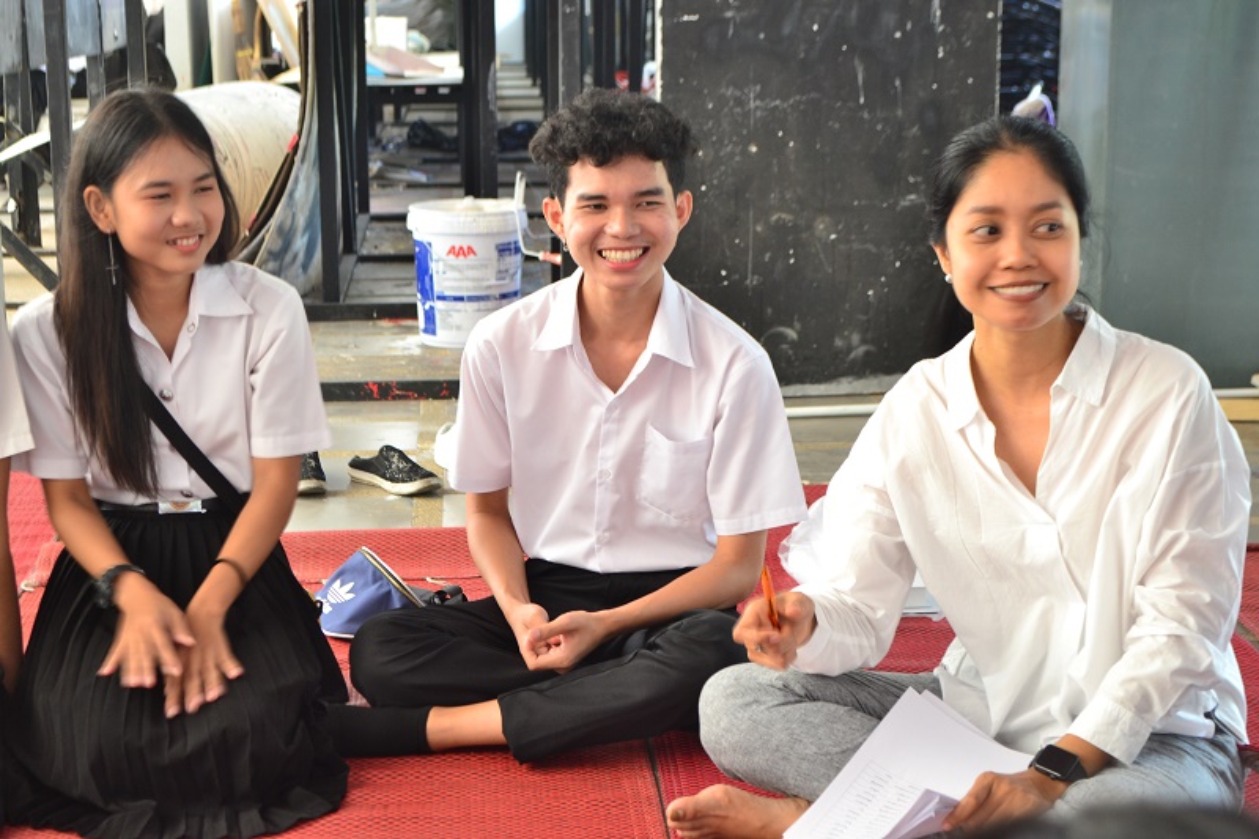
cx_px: 630
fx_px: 2203
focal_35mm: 63
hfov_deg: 31.9
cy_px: 420
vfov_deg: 21.6
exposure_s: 1/13
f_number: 5.3
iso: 400
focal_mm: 42
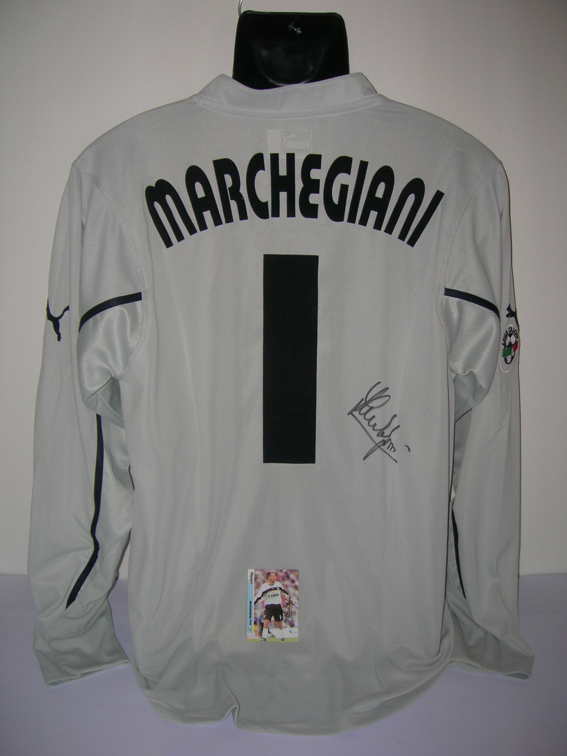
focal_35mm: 34
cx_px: 284
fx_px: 743
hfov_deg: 41.8
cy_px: 378
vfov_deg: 54.0
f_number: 2.9
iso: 50
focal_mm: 5.7
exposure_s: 1/60.1
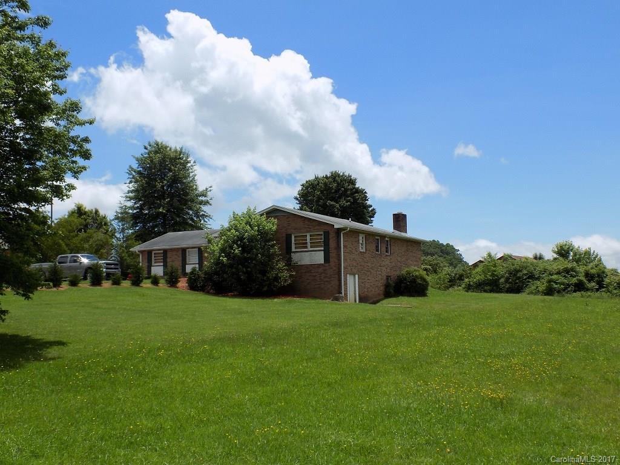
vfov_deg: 35.1
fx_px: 734
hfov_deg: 45.8
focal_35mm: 41
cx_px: 310
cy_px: 232
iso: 80
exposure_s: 1/1250
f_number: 3.6
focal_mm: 7.3
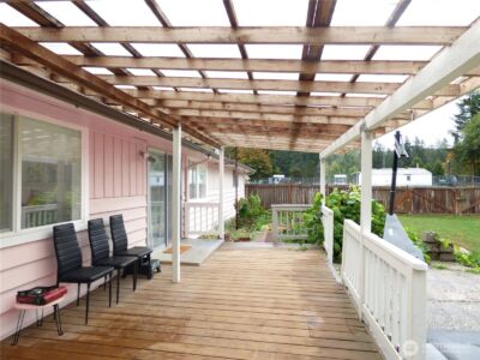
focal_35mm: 20
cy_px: 180
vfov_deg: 66.0
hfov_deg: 81.7
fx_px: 277
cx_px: 240
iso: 100
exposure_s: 1/80
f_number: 2.8
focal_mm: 3.58
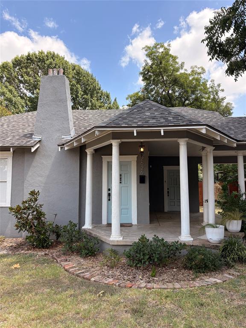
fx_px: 246
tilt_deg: +6.2
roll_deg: +0.6
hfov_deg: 53.1
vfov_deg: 67.3
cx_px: 123
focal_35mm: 26
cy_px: 164
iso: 64
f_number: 1.6
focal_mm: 5.96
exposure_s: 1/1587
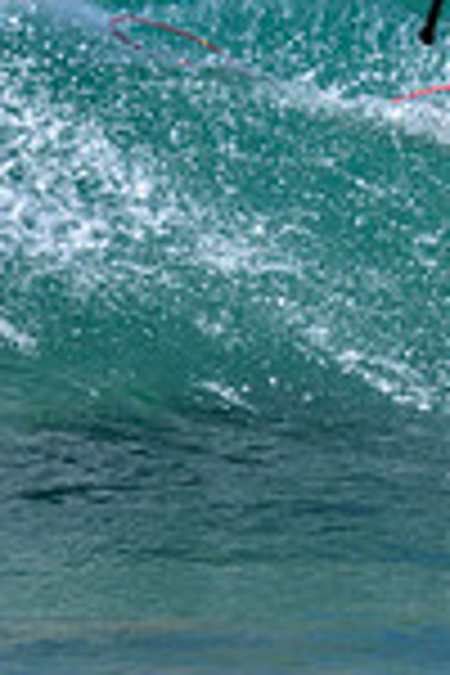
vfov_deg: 0.7
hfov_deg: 0.4
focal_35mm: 3098
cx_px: 864
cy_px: -65
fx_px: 58083
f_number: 6.3
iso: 400
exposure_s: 1/2000
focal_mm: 800
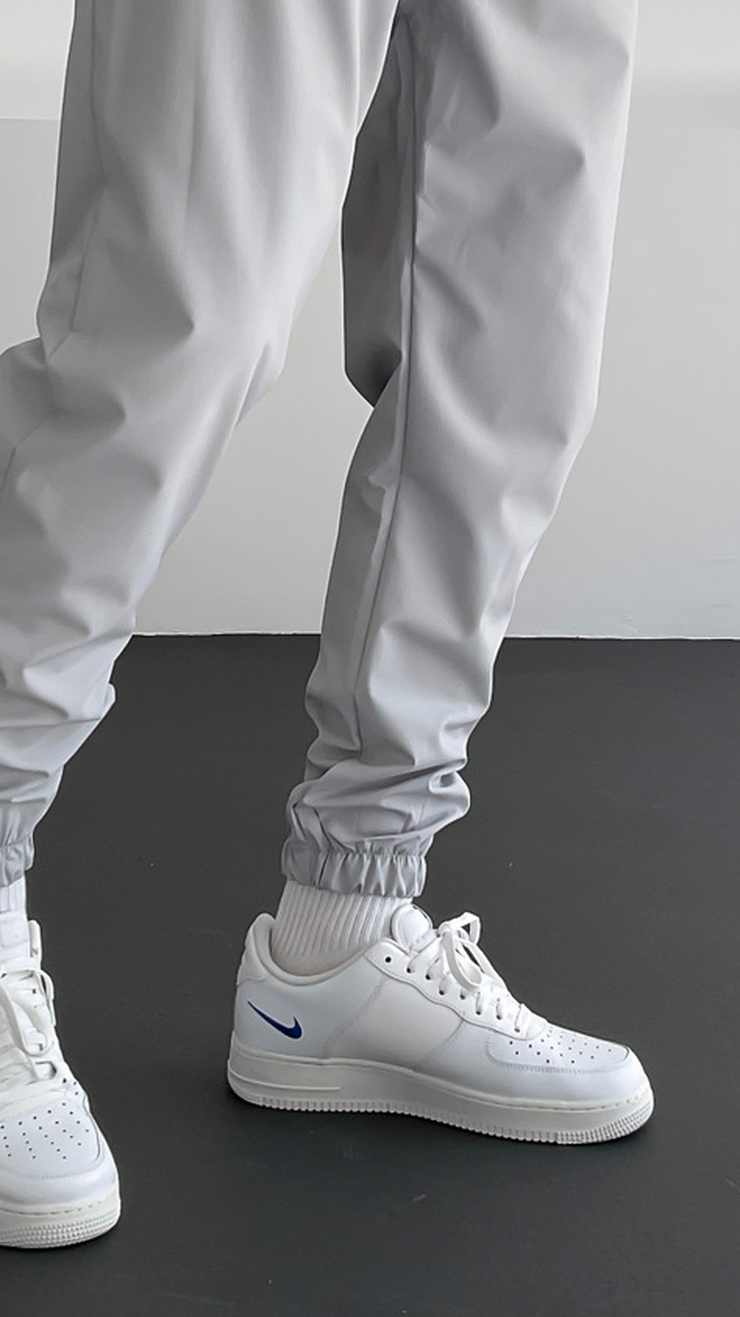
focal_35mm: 60
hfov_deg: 20.0
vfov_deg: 34.5
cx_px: 368
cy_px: 411
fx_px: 2094
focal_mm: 3
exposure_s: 1/220
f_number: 1.8
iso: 16
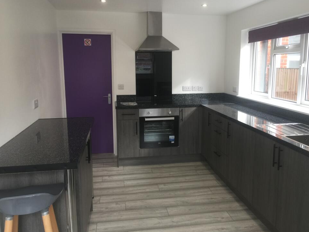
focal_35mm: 31
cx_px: 164
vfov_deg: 45.4
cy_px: 112
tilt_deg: -8.4
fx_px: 277
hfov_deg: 58.3
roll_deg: -0.2
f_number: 2.2
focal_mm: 4.15
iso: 32
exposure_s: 1/33
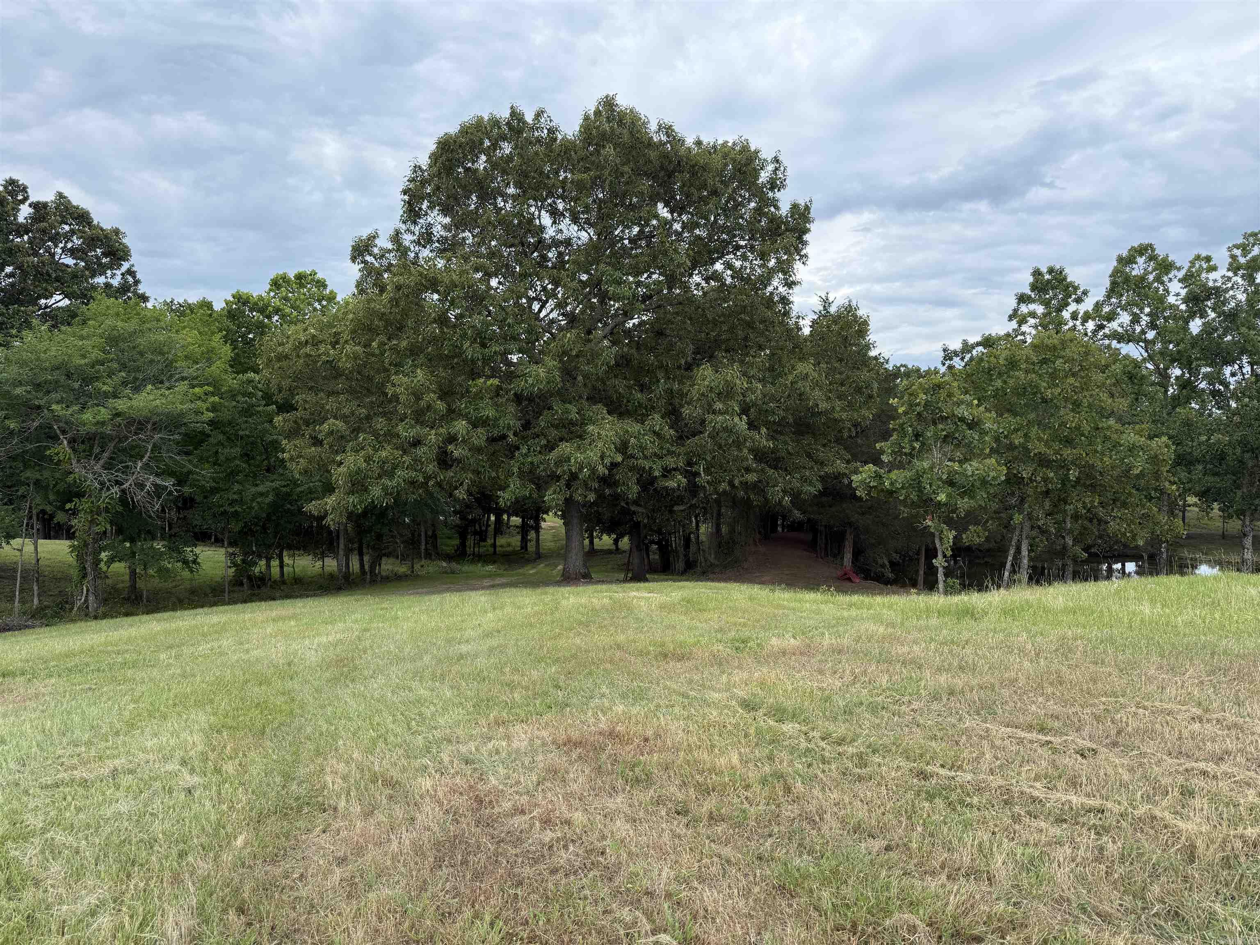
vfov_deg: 56.8
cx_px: 630
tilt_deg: +2.1
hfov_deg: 71.6
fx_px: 874
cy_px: 472
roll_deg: -1.2
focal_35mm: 24
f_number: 1.78
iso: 100
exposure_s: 1/1727
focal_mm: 6.76
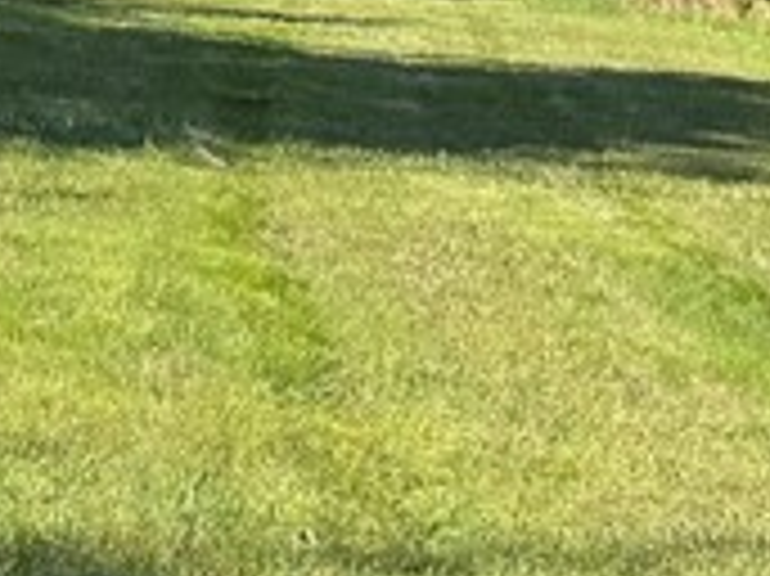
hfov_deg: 12.4
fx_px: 3201
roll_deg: +0.2
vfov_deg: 10.1
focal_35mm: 144
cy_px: -176
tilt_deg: -0.4
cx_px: -648
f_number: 1.78
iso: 80
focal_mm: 6.76
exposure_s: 1/2252
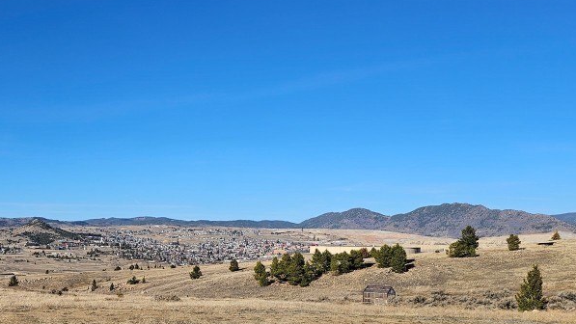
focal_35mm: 43
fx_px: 657
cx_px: 149
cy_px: 286
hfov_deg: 45.8
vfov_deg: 26.8
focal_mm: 6.3
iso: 10
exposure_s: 1/1235
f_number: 1.7
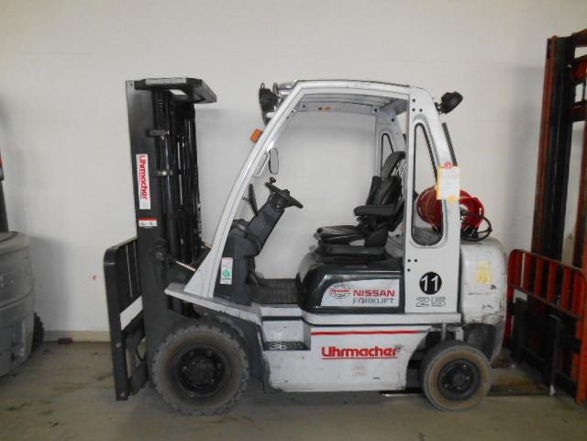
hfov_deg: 67.3
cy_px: 220
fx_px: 441
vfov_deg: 53.1
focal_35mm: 26
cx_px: 294
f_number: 3.4
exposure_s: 1/25
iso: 280
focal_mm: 4.7
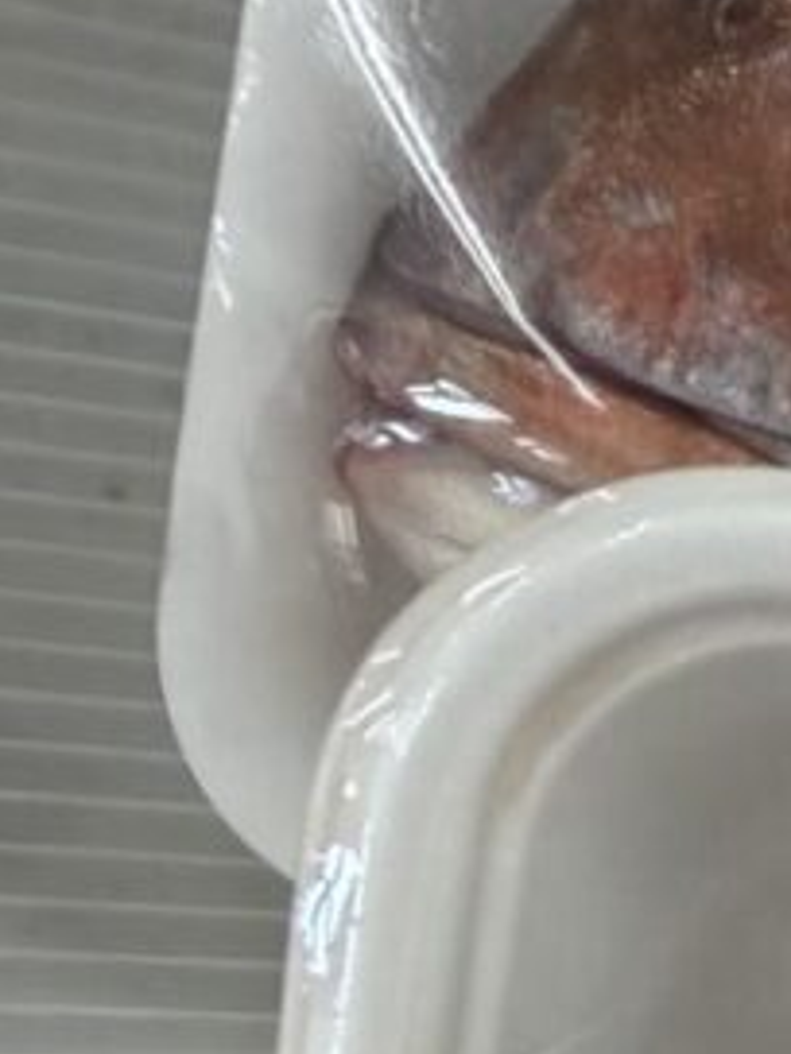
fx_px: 2864
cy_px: 725
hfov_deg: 11.8
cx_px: 2061
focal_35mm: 94
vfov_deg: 20.8
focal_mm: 2.22
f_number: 2.2
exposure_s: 1/120
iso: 160
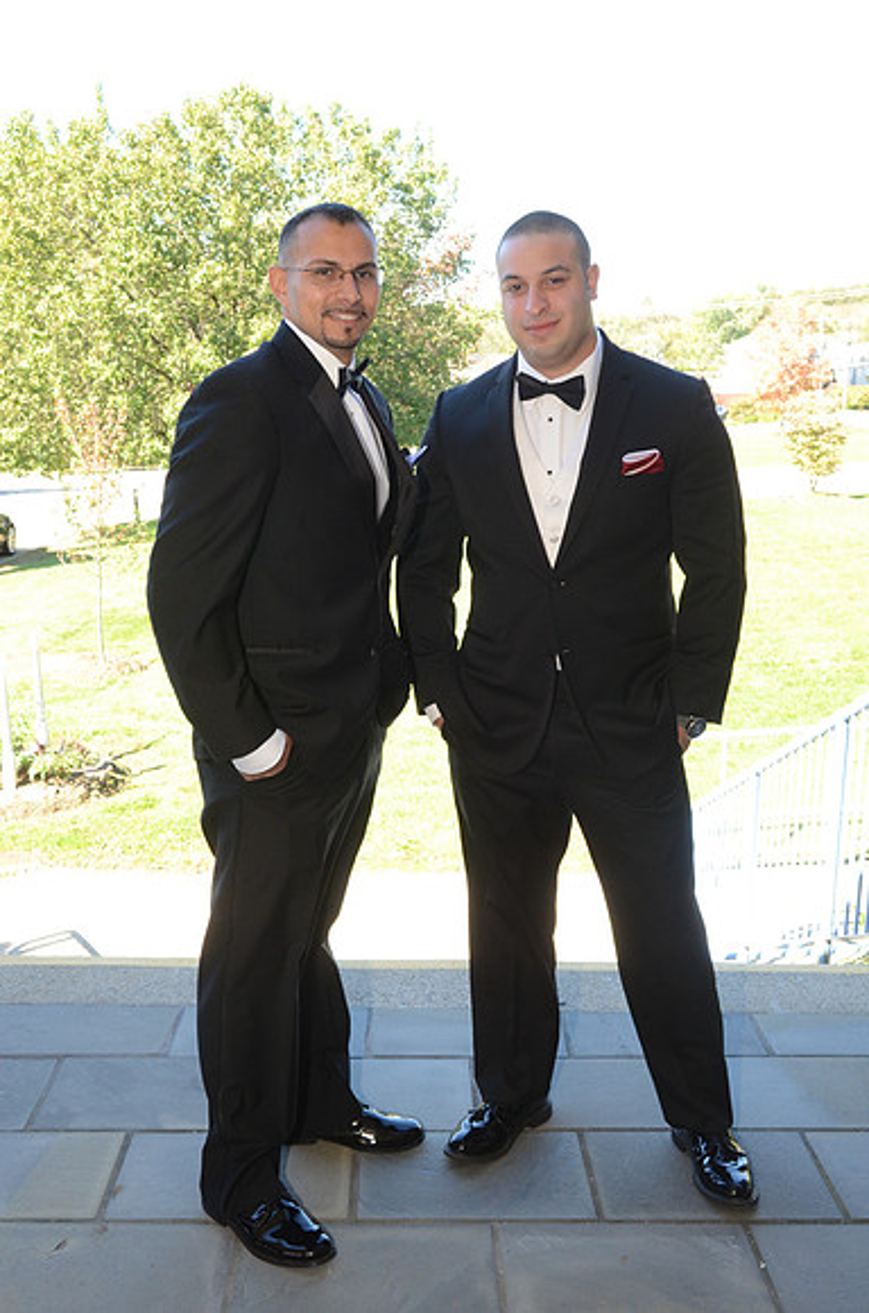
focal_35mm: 36
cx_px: 434
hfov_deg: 36.7
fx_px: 1310
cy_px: 656
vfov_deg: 53.2
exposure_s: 1/160
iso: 800
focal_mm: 24
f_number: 9
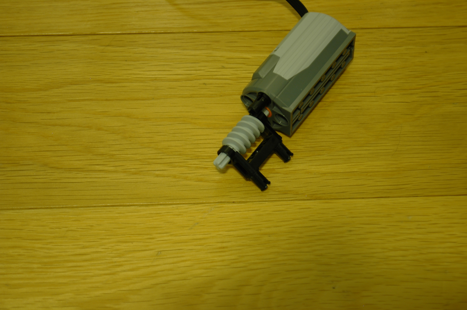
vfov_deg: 16.5
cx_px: 234
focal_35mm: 82
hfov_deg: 24.6
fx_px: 1069
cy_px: 155
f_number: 5.6
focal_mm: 55
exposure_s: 1/2
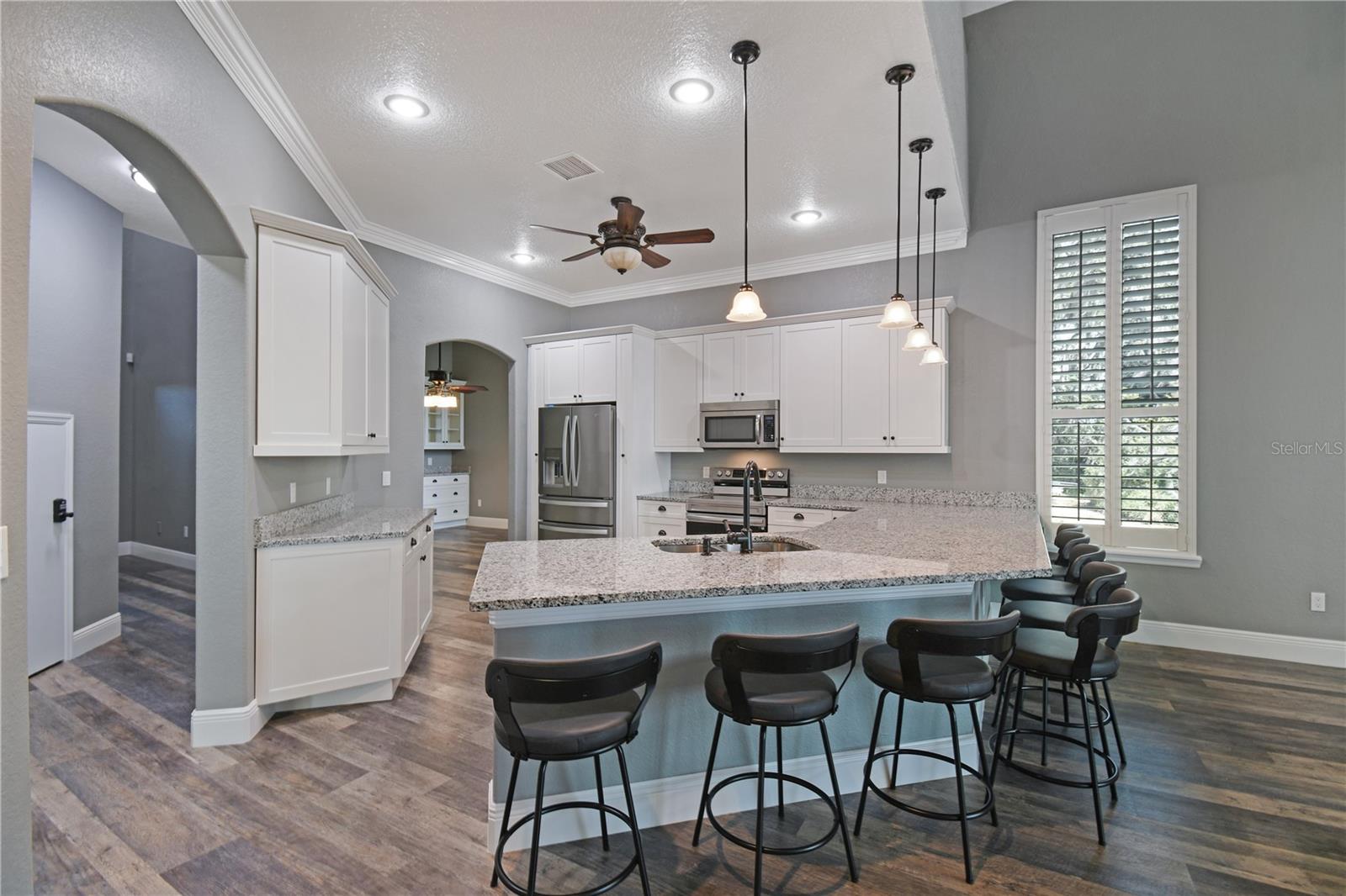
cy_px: 448
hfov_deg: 100.4
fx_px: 561
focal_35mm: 15
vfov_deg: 77.3
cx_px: 673
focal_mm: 10
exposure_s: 1/10
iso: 100
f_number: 7.1
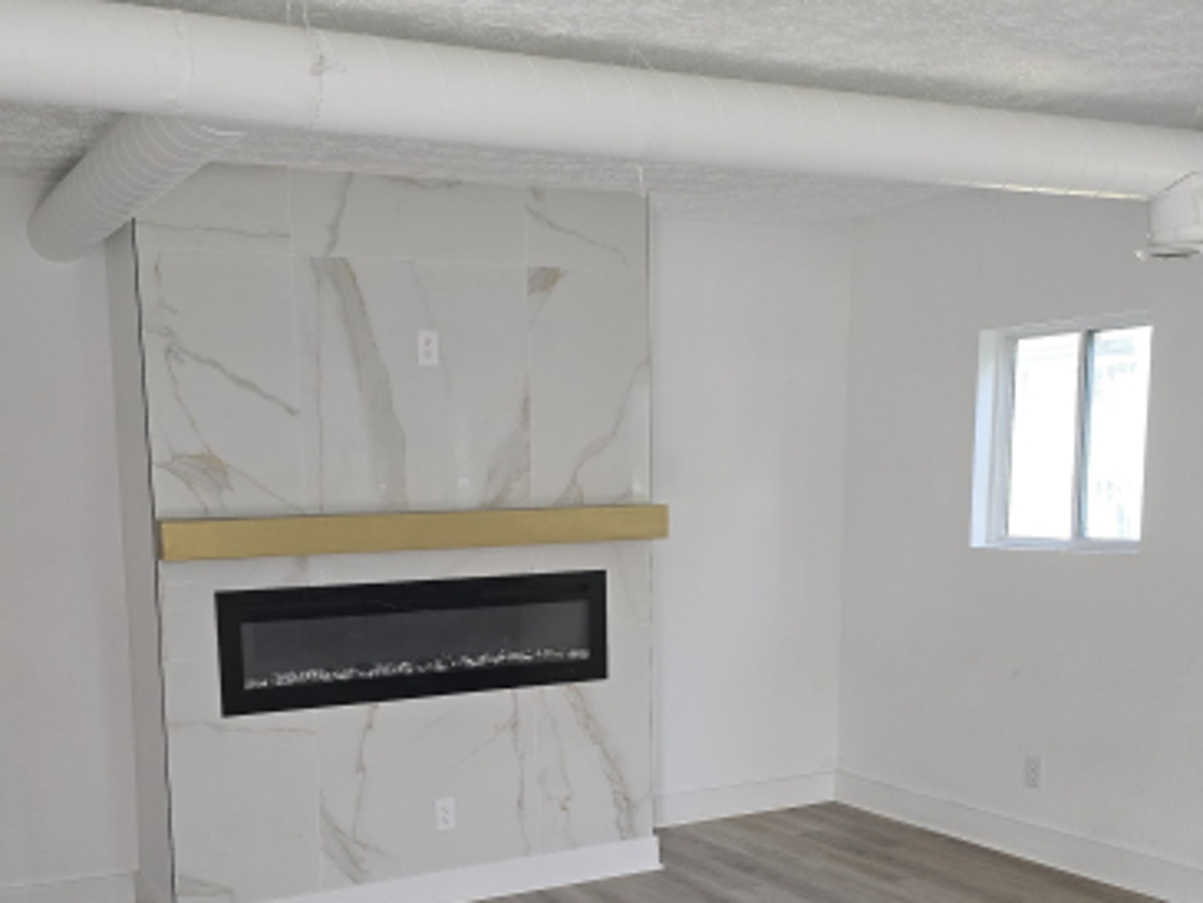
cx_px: 555
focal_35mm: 42
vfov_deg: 33.6
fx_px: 1460
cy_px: 689
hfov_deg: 44.7
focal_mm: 6.3
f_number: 1.7
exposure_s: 1/60
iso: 64
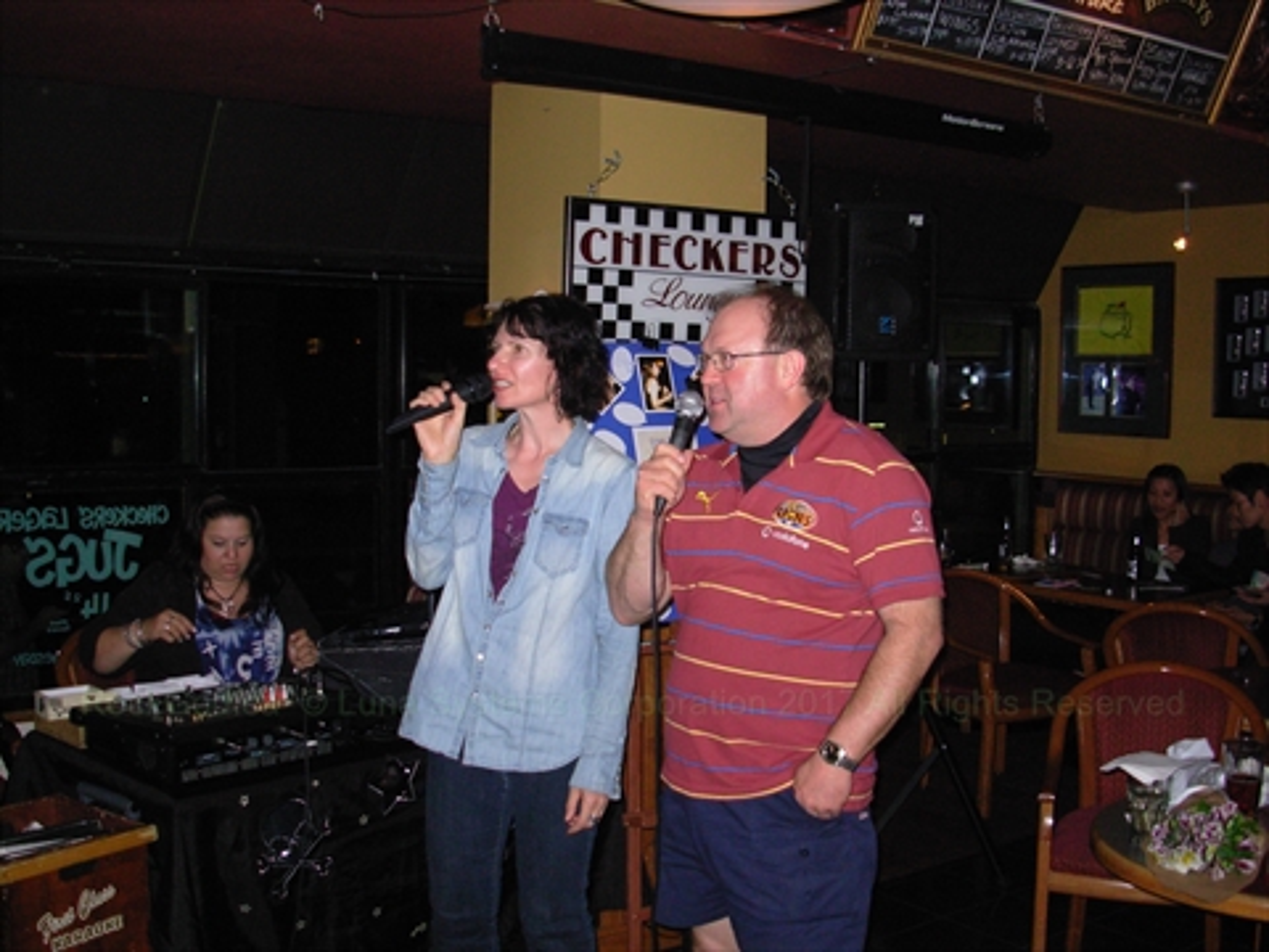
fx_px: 1393
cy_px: 476
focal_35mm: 38
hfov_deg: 49.0
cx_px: 634
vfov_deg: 37.7
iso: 103
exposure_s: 1/65.9
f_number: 2.9
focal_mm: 6.3
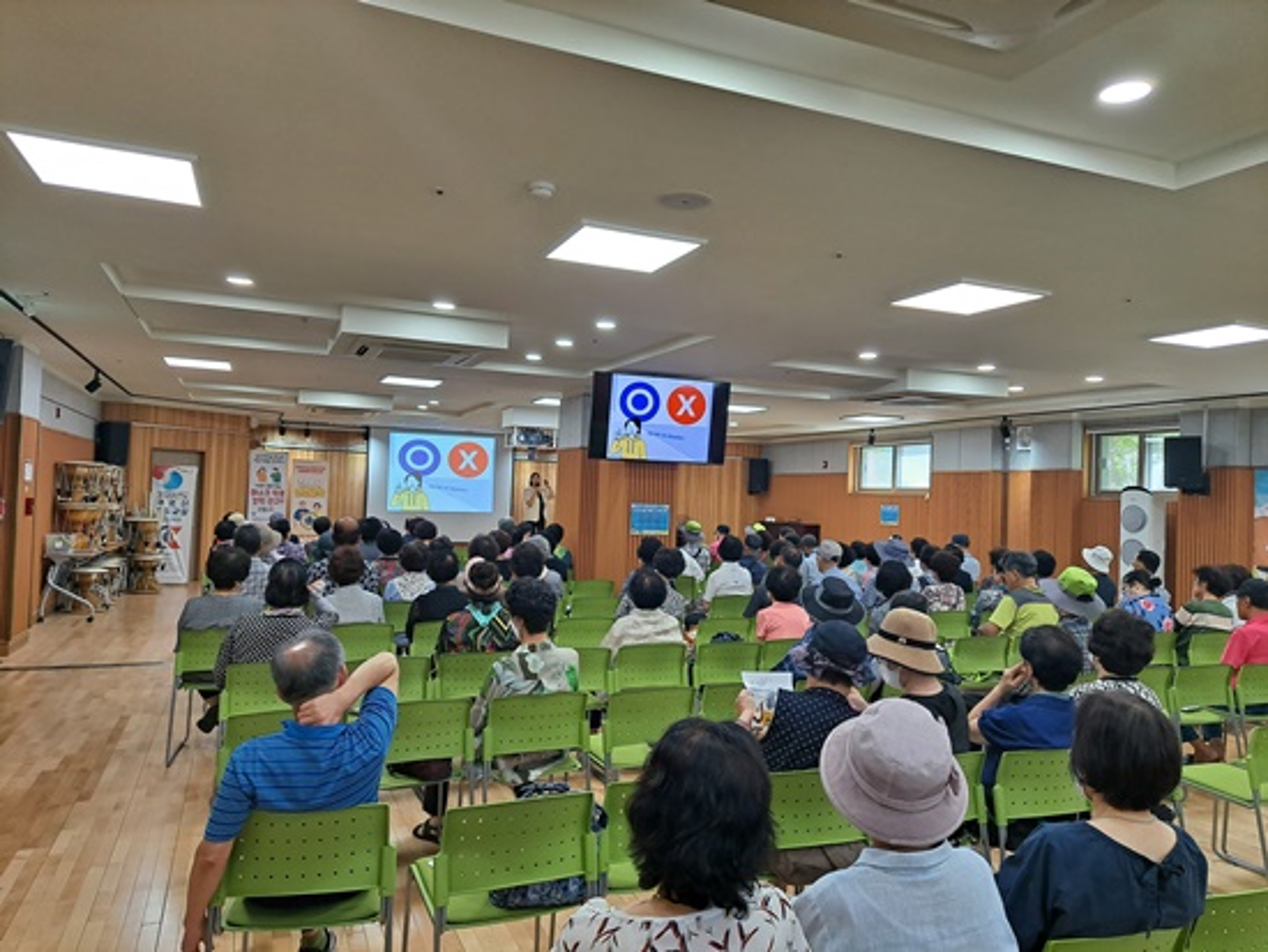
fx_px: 880
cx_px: 634
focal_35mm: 24
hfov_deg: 71.6
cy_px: 476
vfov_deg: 56.9
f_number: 1.8
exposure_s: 1/60
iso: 40
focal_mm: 5.23
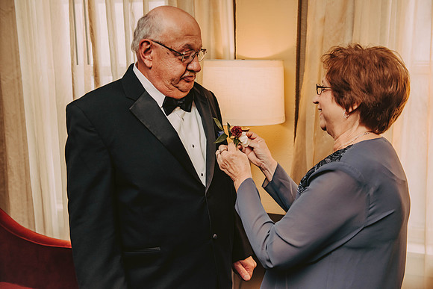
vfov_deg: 31.9
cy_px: 144
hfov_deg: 46.4
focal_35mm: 42
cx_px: 216
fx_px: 505
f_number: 4
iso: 800
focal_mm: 42
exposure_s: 1/250
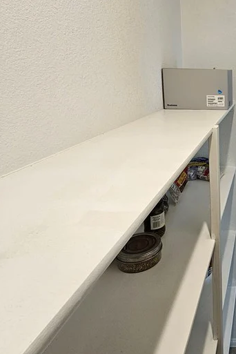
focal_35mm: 27
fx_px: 265
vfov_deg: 66.3
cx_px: 268
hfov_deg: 38.4
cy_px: 131
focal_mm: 2.2
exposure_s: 1/60
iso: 100
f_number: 2.2
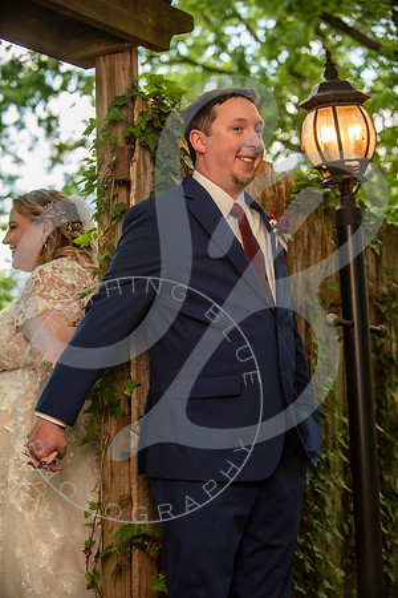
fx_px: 1161
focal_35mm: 70
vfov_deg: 28.8
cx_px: 199
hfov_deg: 19.5
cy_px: 299
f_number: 2.8
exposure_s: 1/500
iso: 640
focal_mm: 70
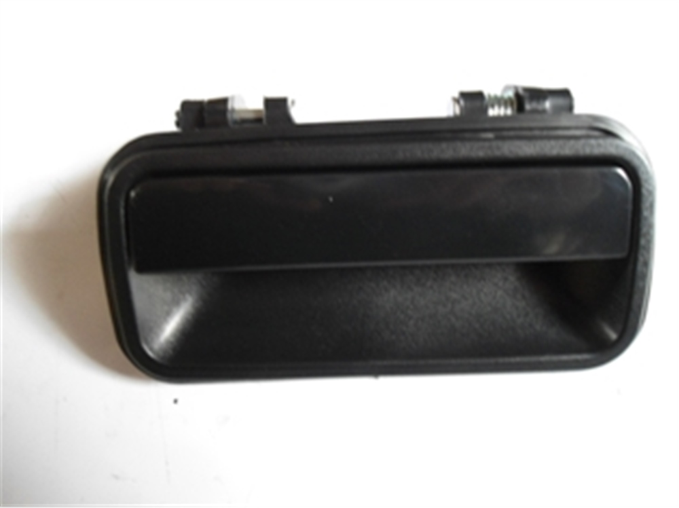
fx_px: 510
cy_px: 254
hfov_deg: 67.4
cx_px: 340
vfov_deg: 53.0
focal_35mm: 26
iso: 400
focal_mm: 4.7
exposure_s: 1/8
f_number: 2.8
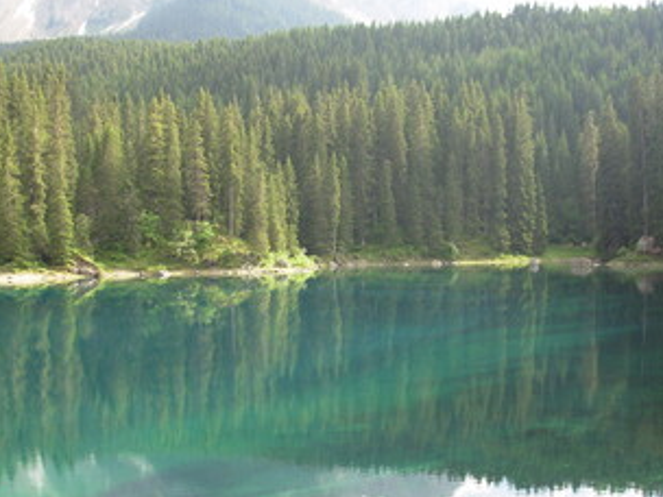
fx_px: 958
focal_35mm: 50
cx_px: 310
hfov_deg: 38.2
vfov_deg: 29.0
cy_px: 303
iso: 50
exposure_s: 1/222
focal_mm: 6.3
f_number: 2.9
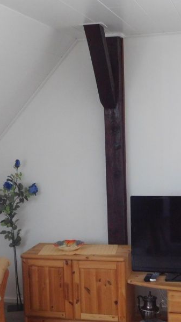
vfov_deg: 31.4
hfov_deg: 18.0
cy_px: 184
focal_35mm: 67
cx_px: 70
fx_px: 572
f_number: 3.5
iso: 400
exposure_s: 1/13
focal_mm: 6.3
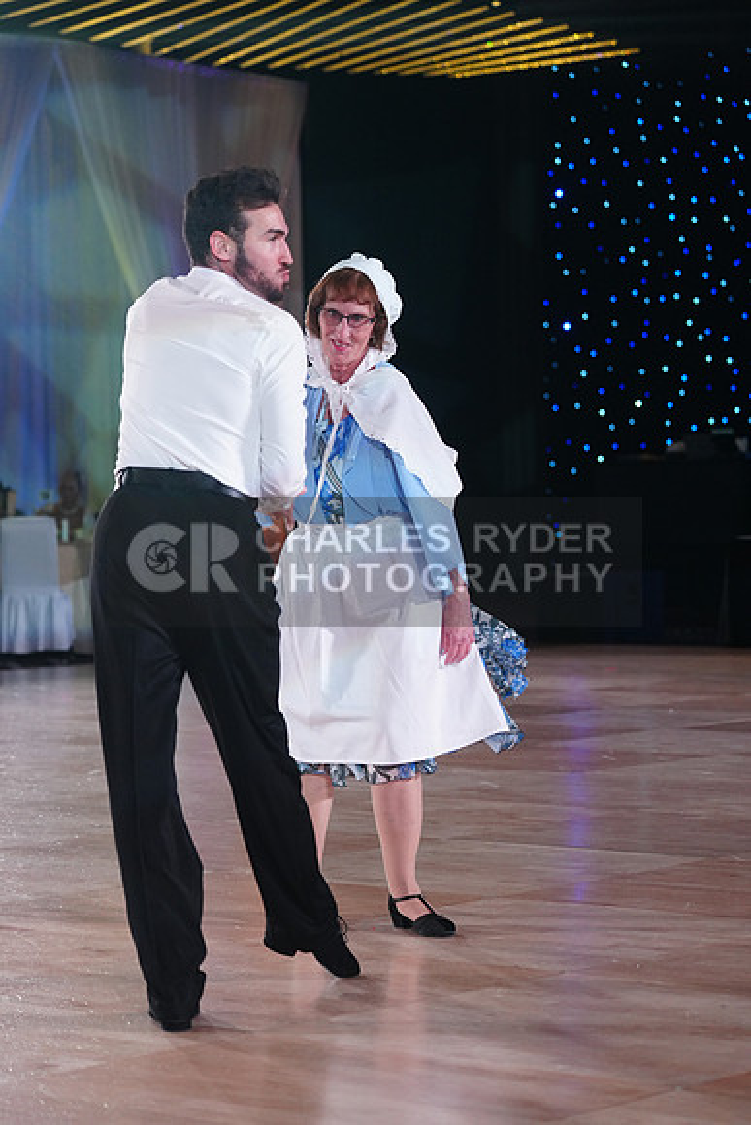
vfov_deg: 22.1
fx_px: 2877
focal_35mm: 92
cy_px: 562
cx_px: 376
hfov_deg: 14.9
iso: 2000
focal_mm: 92
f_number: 4
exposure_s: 1/400
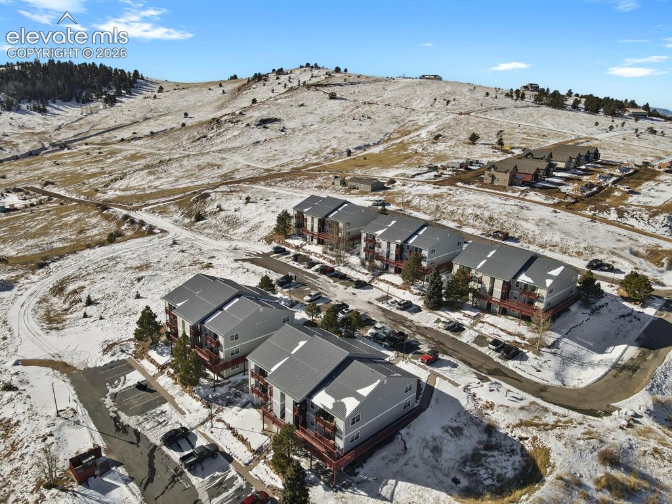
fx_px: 466
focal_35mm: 24
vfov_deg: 56.8
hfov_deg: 71.6
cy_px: 252
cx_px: 336
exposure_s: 1/730
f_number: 2.8
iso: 110
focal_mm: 4.5
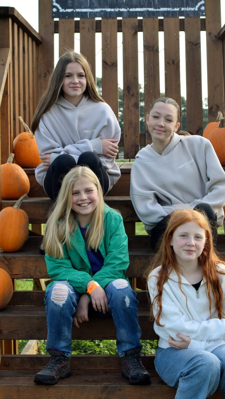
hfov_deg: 14.6
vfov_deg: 25.6
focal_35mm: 83
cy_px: 171
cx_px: 149
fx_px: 878
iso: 400
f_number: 5
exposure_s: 1/1250
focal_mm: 35
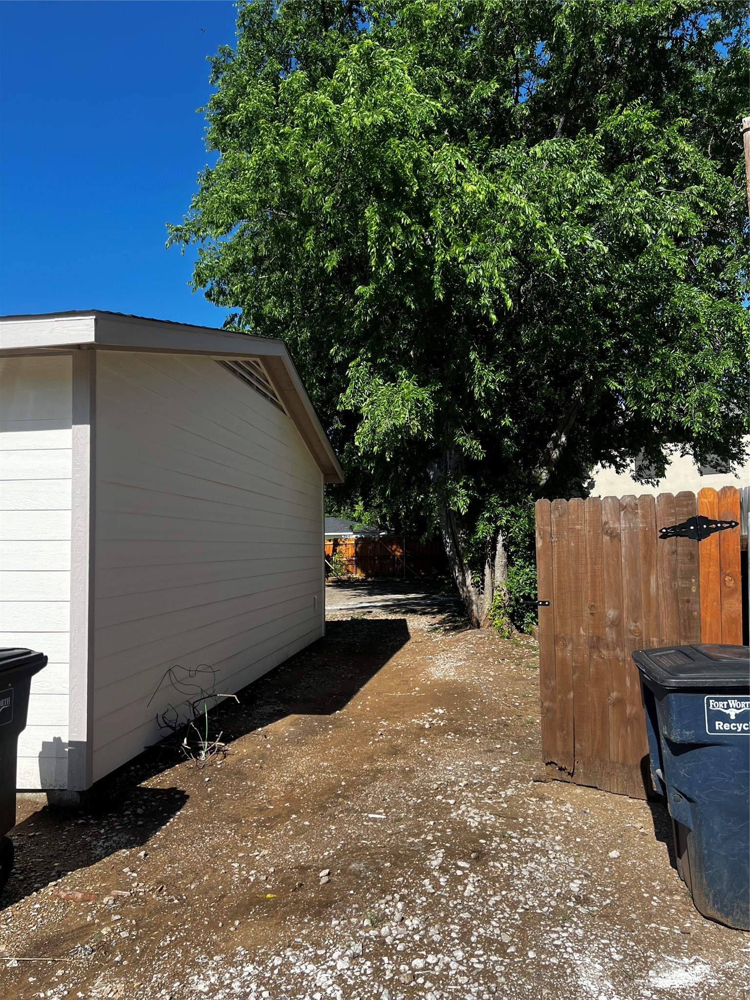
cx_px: 375
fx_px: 751
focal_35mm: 26
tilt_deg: -2.4
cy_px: 500
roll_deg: +1.3
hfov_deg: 53.1
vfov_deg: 67.3
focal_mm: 5.7
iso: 50
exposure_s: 1/2915
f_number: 1.5
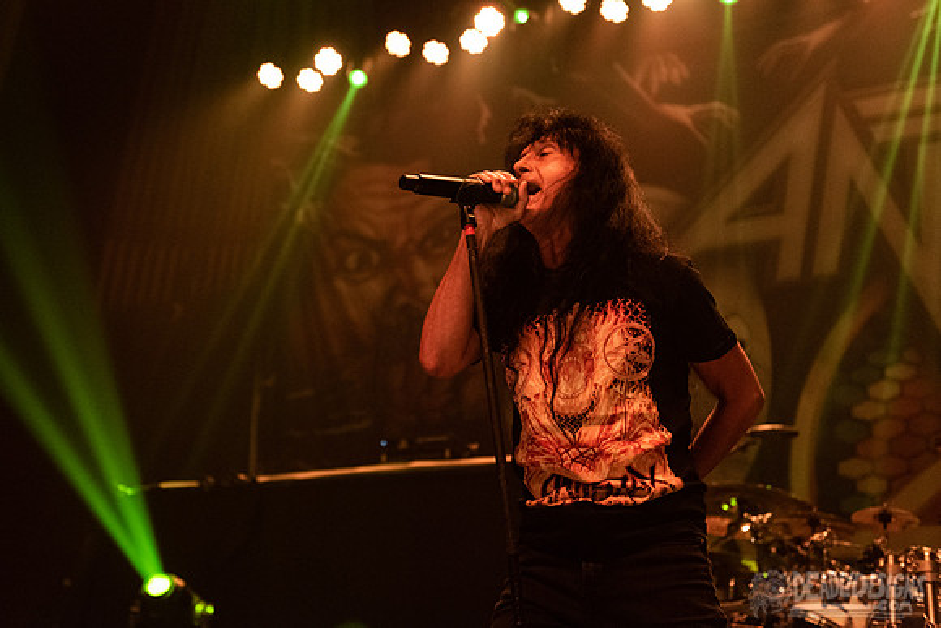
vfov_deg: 22.9
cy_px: 256
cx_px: 383
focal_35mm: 59
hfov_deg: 33.7
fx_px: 1550
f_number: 3.2
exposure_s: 1/640
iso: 2500
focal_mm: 50
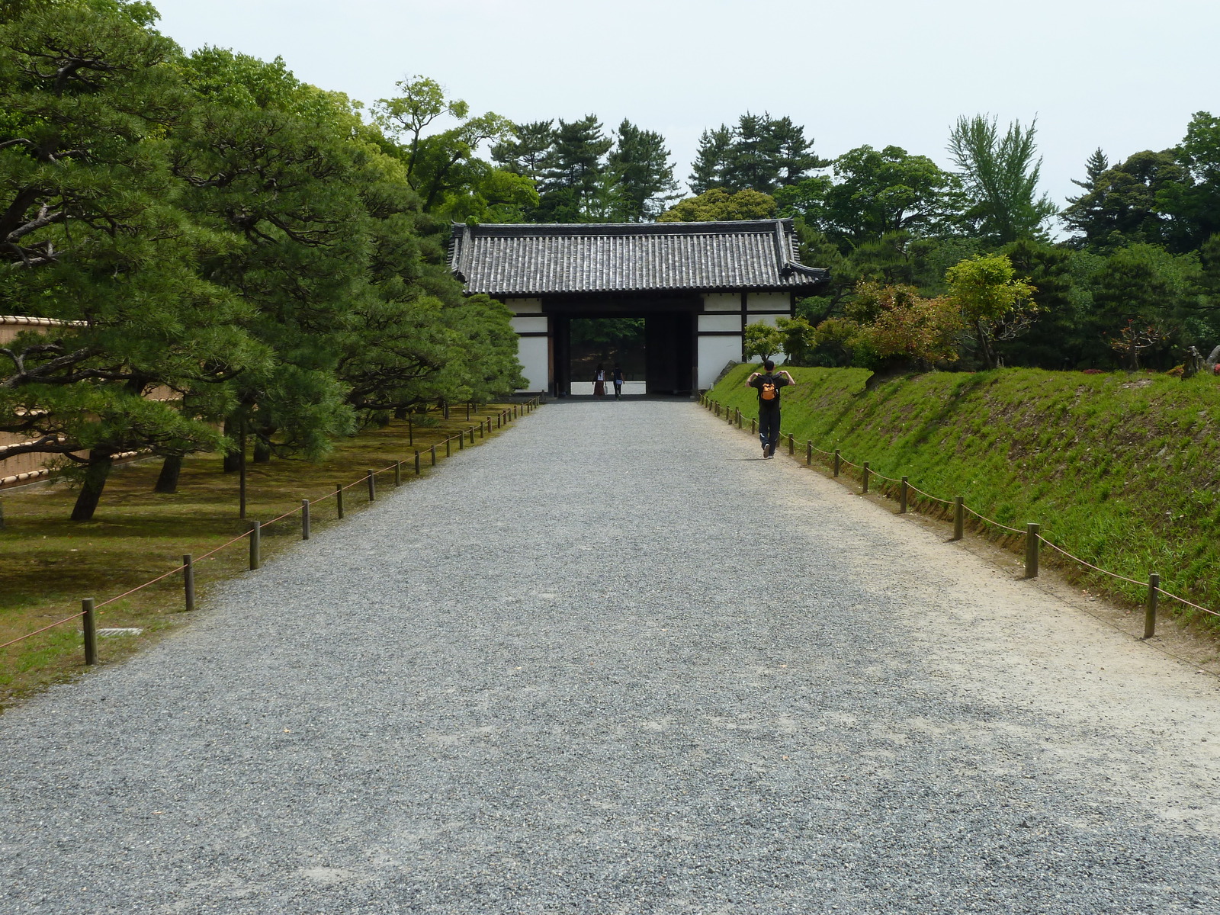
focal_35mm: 55
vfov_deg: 26.6
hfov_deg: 34.9
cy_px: 458
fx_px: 1938
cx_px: 610
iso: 80
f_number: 5
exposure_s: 1/500
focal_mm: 9.1
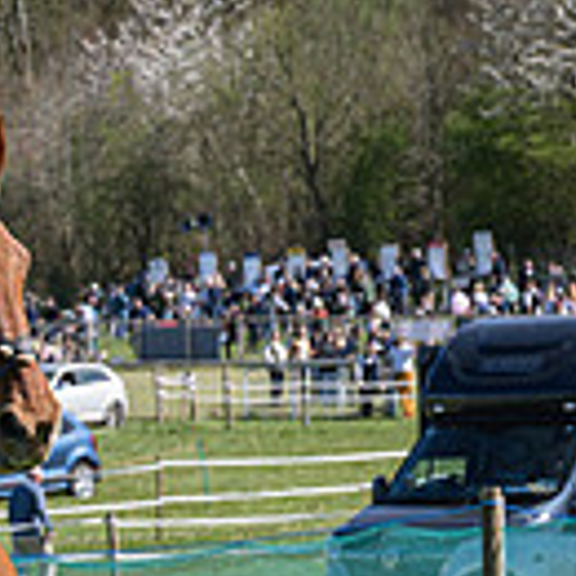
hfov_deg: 5.6
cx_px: -322
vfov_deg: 5.6
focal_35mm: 311
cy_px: 649
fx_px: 5855
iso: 360
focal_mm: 70
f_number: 5
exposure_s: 1/2000
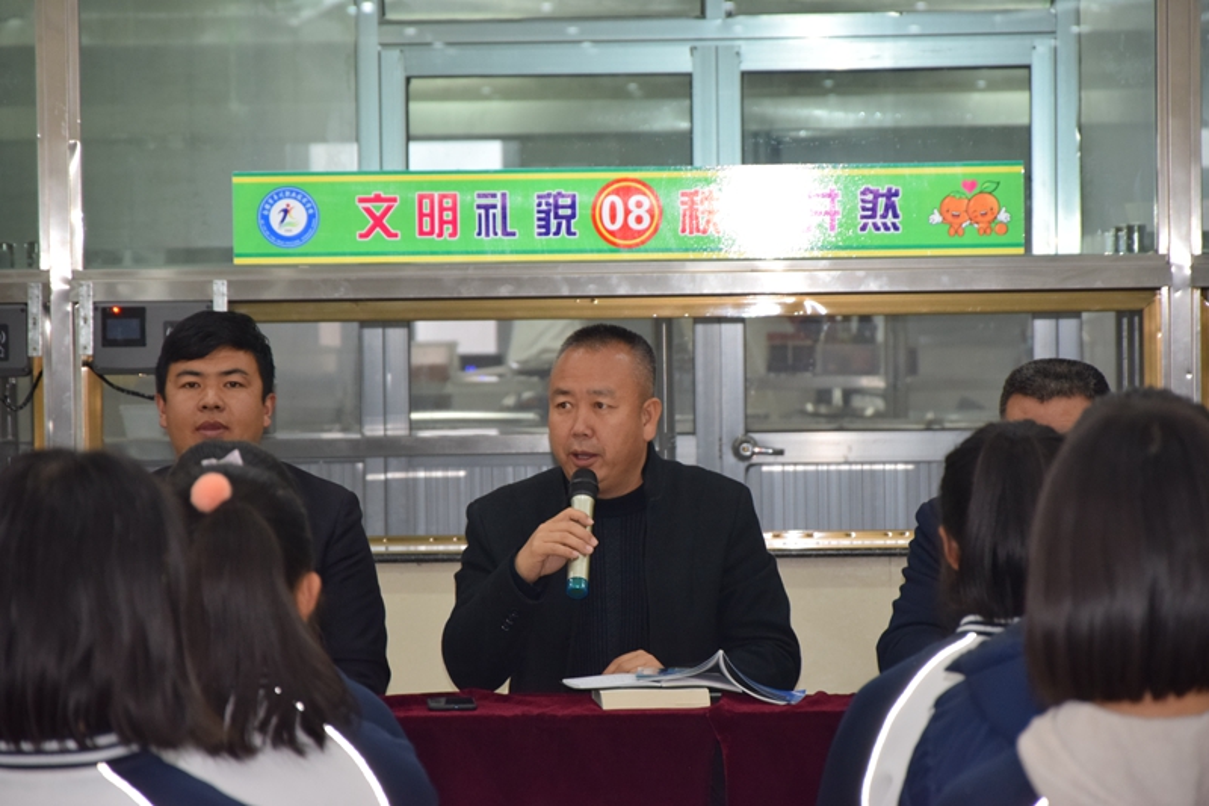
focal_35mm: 158
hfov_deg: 13.0
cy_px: 403
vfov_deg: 8.7
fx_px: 5288
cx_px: 604
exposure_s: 1/60
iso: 1000
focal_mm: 105
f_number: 5.6
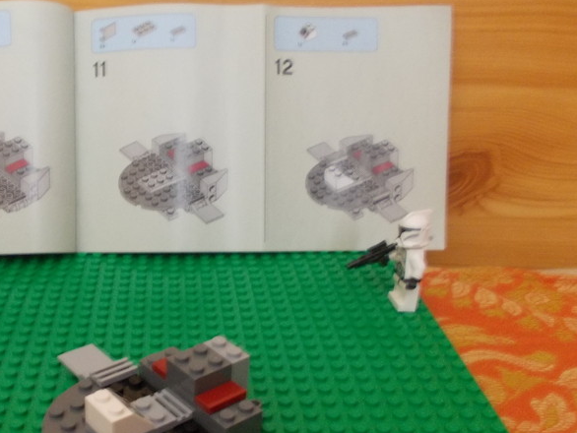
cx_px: 155
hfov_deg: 42.7
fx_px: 717
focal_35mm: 43
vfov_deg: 33.3
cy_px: 296
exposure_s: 1/6
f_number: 2.7
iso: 200
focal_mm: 4
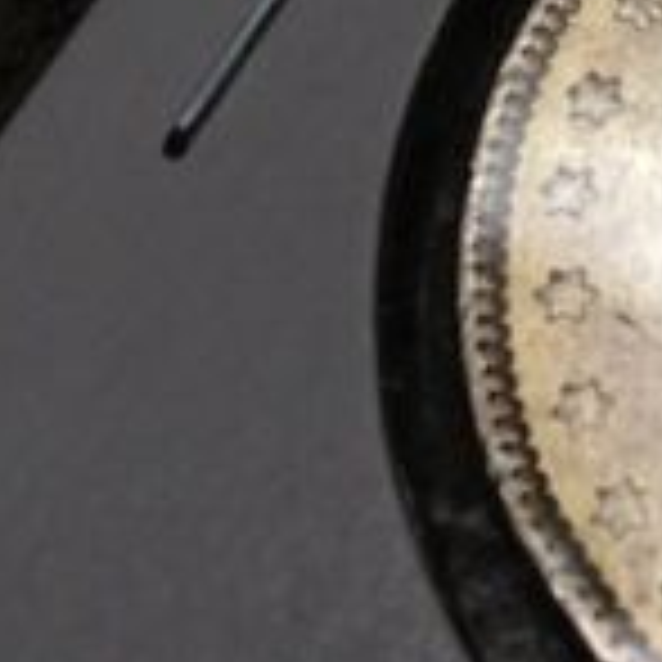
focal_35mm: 119
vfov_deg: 14.6
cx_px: 973
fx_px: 2575
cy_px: 216
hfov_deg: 13.8
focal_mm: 4.13
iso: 80
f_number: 2.4
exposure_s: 1/100
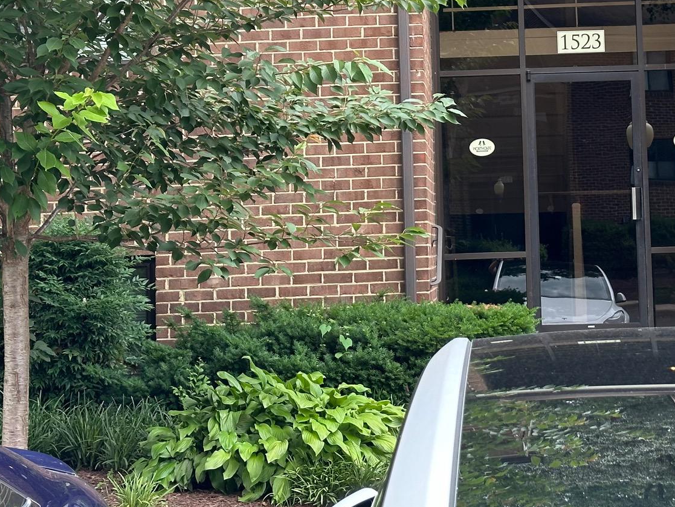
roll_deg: +1.8
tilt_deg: +5.5
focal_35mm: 88
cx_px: 526
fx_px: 1716
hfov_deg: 22.0
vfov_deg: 16.7
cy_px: 113
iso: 64
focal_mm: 6.86
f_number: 1.78
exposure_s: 1/256
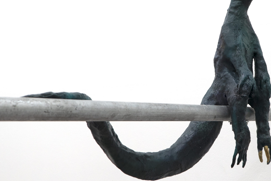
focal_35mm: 61
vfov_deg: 22.2
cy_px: 60
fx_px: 459
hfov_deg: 32.6
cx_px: 177
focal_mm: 28
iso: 320
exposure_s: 1/60
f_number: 4
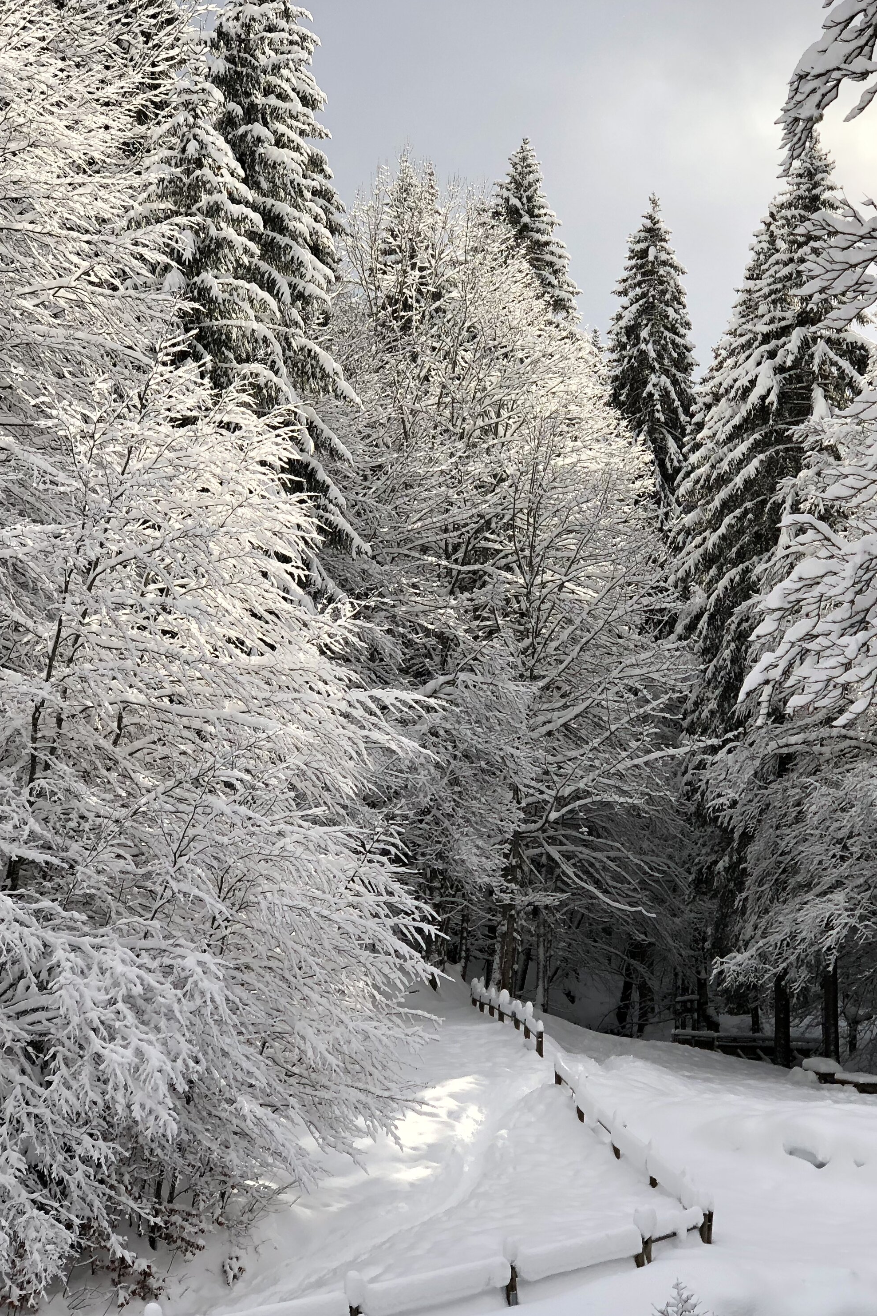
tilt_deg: +8.6
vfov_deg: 27.7
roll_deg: -1.0
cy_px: 661
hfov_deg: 18.6
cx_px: 587
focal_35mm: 73
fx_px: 2667
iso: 16
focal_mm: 6
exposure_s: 1/1297
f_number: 2.4
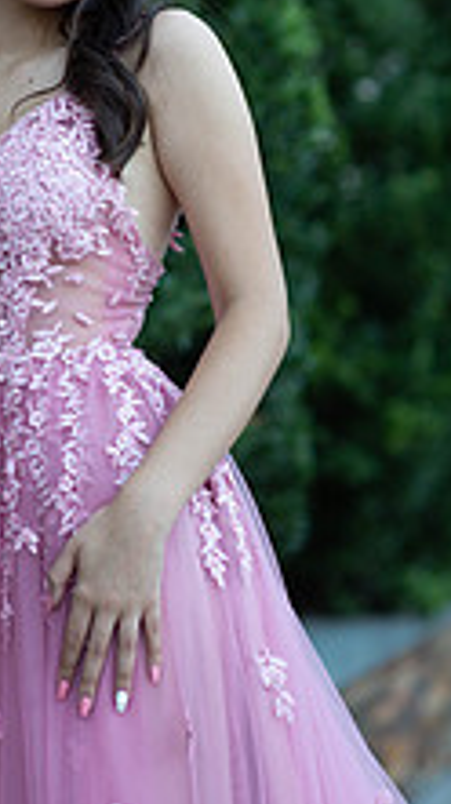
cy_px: 313
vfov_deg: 11.9
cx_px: 75
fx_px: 3855
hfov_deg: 6.7
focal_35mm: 181
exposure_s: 1/640
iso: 250
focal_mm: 85
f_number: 2
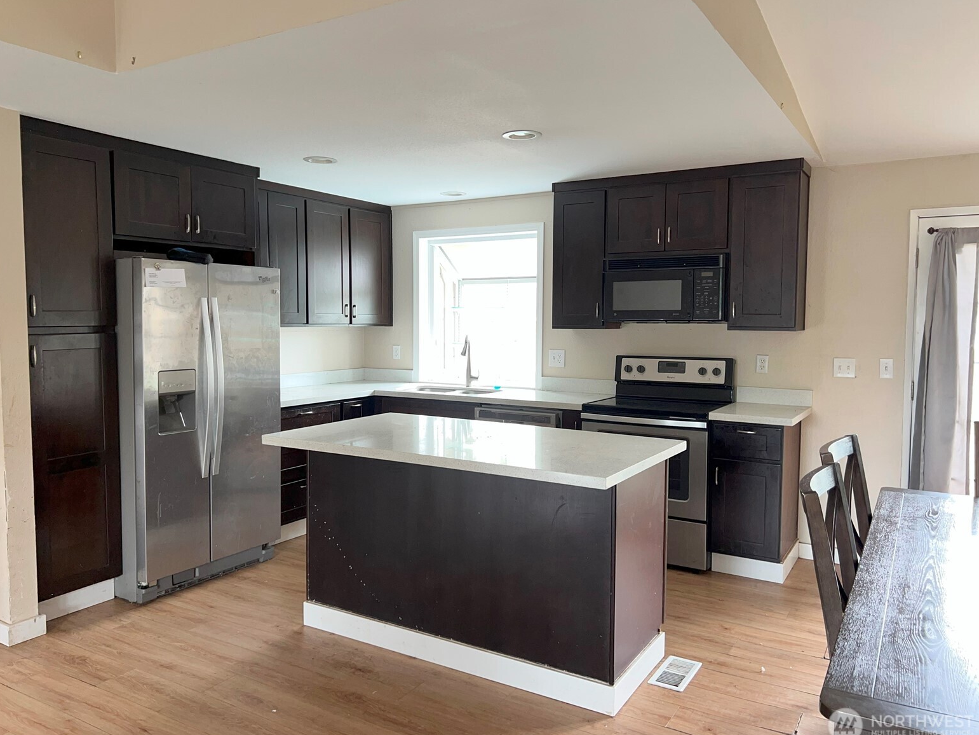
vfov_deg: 51.4
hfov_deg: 65.3
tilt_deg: -3.7
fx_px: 764
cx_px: 485
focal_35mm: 27
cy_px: 369
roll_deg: +1.0
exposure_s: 1/33
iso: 32
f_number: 1.5
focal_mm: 5.7
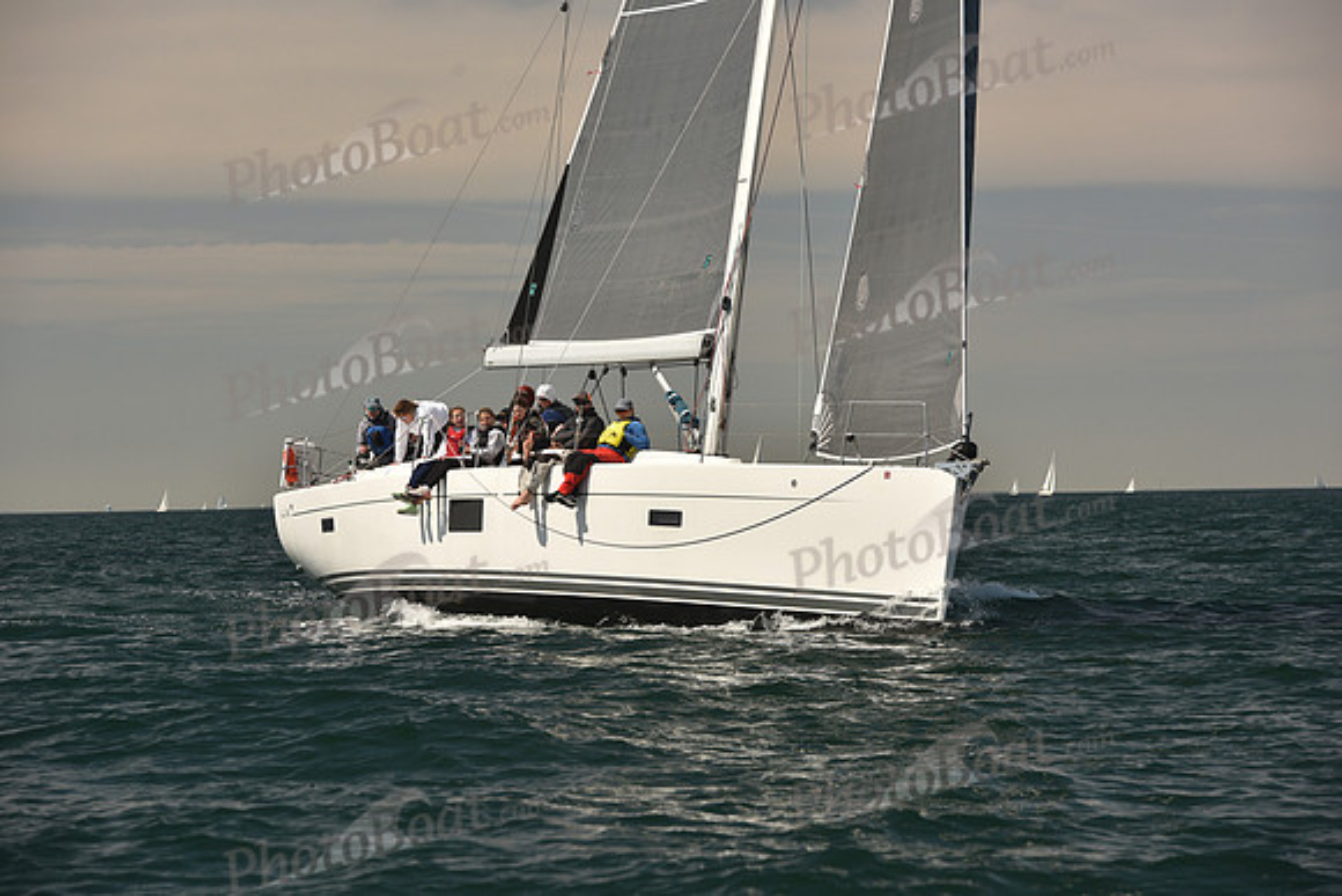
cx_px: 671
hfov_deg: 14.7
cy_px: 448
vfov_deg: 9.8
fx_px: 5220
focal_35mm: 140
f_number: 7.1
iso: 250
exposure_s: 1/640
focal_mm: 140
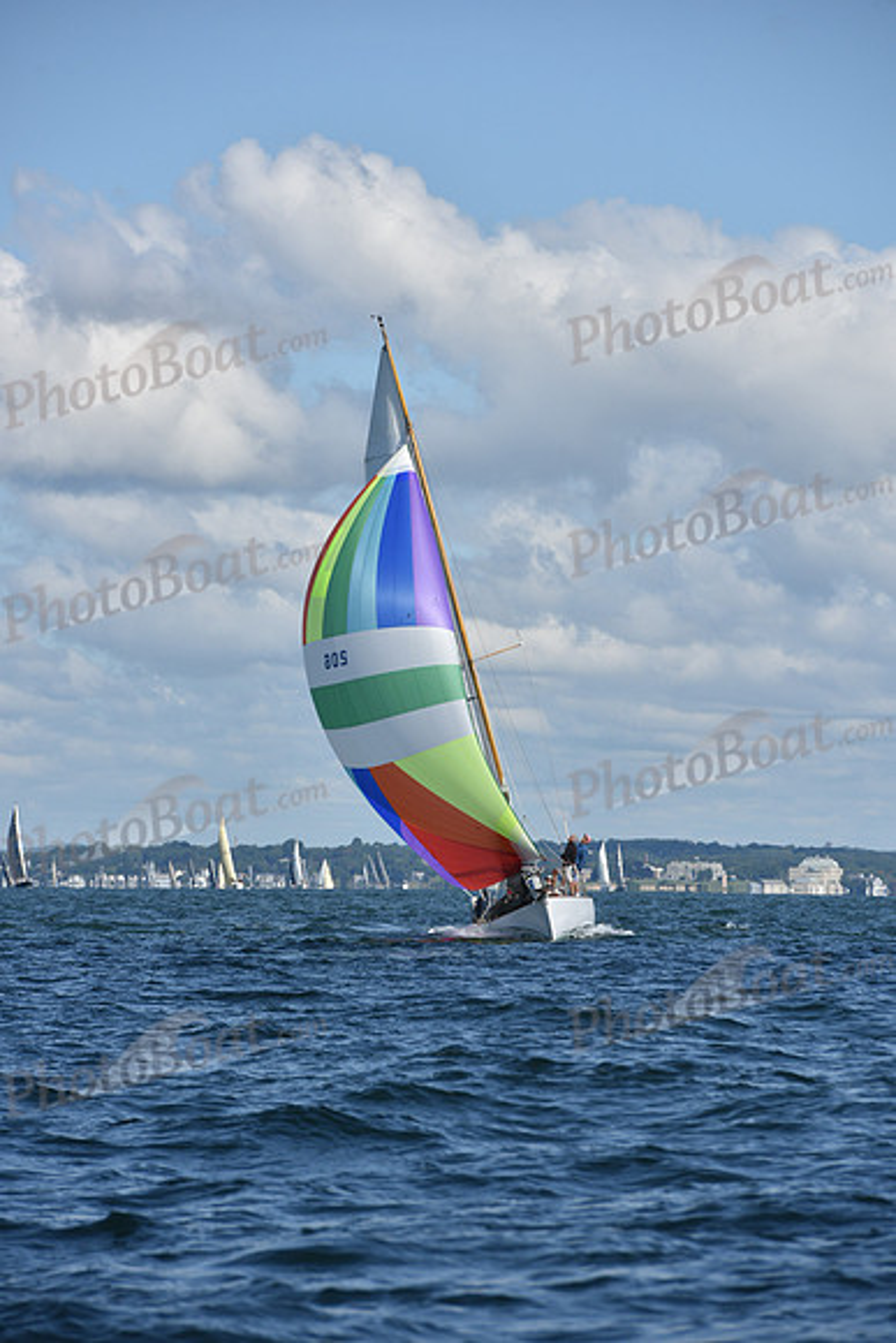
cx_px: 448
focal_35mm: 200
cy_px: 672
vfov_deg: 10.3
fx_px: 7462
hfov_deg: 6.9
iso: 250
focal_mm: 200
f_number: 8
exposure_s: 1/1250
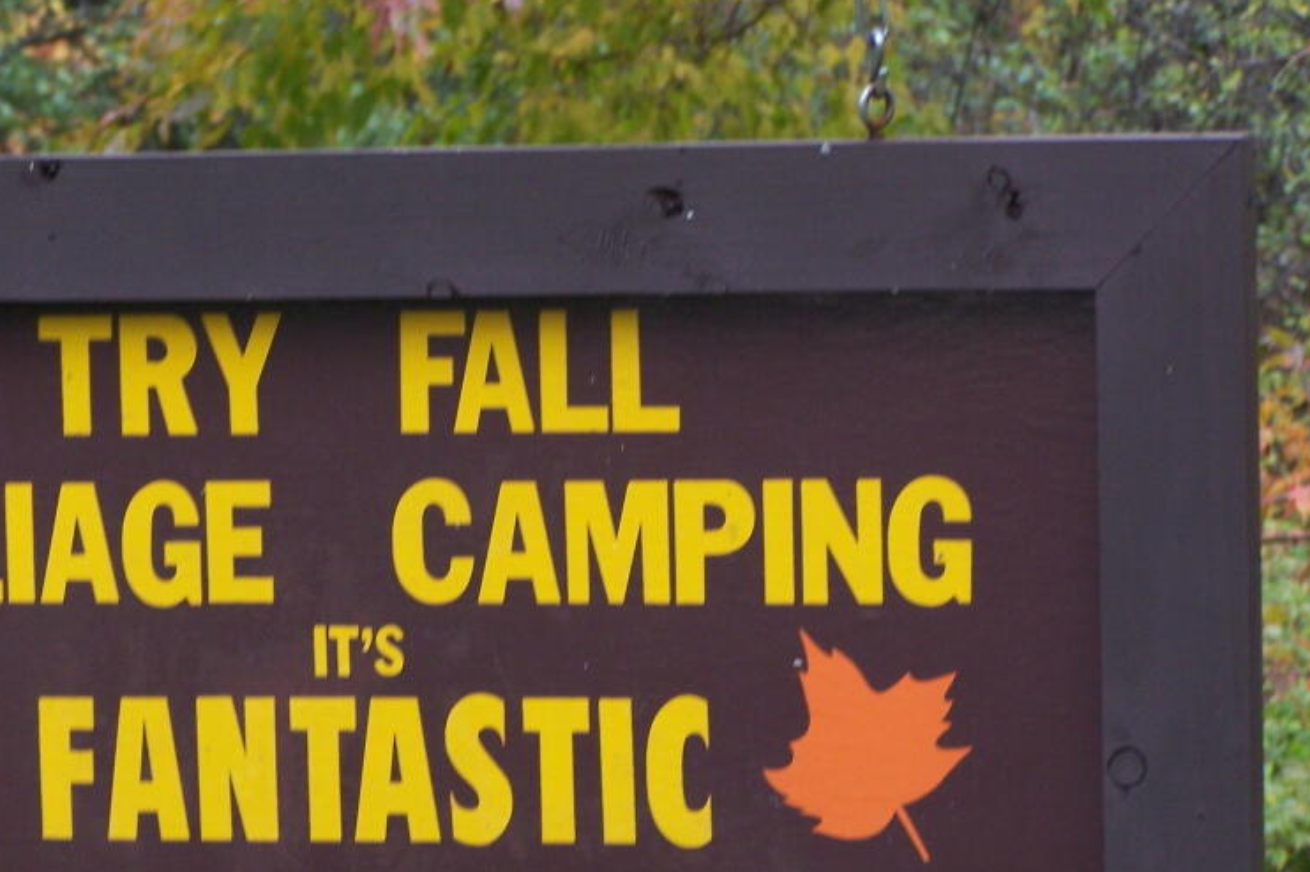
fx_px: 6110
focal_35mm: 168
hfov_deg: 12.2
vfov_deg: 8.2
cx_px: 457
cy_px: 625
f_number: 3.2
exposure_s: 1/40
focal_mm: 19.4
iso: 140
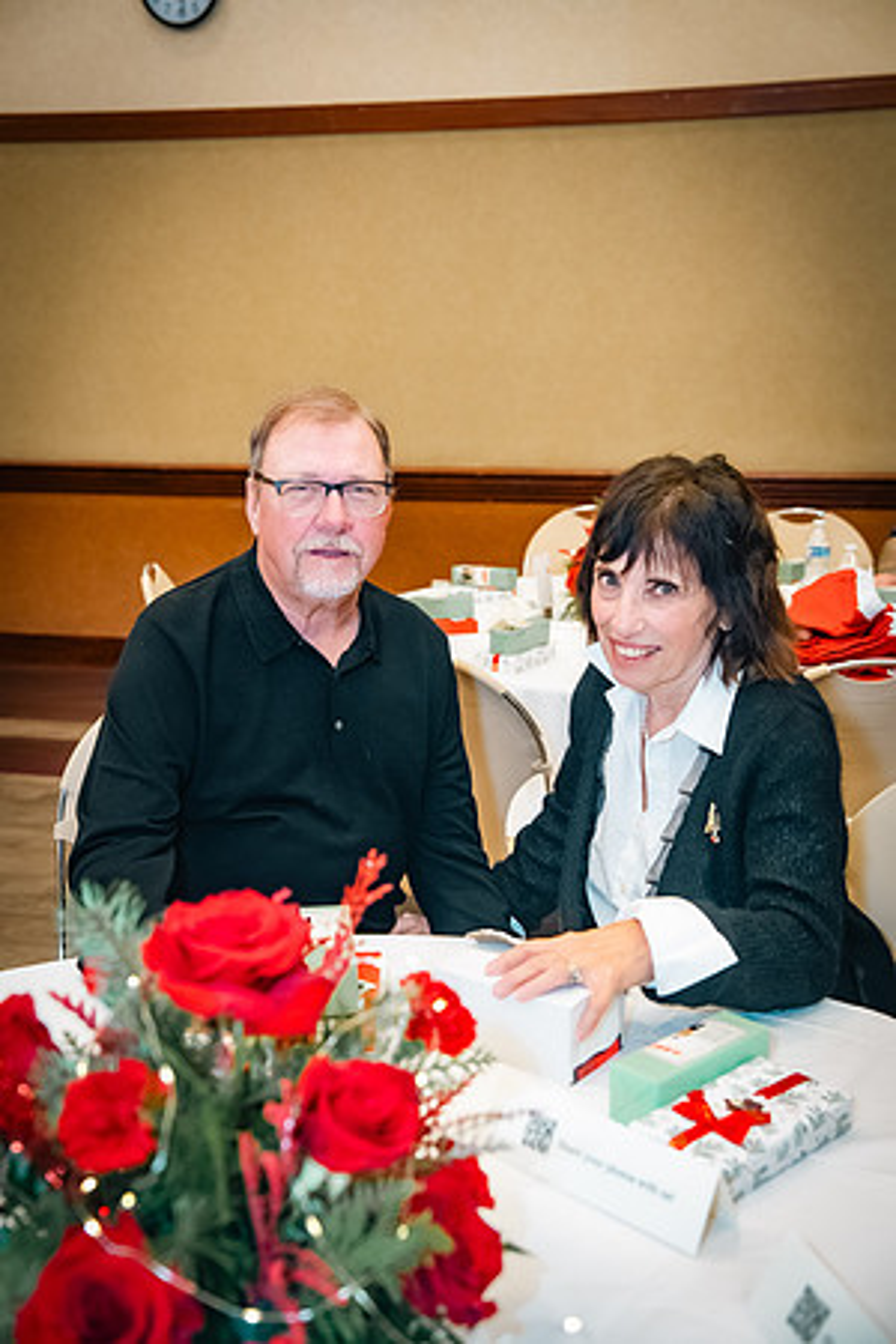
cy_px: 672
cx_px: 448
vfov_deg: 48.5
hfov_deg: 33.4
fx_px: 1493
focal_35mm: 40
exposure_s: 1/100
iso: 1600
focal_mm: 40
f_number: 3.5
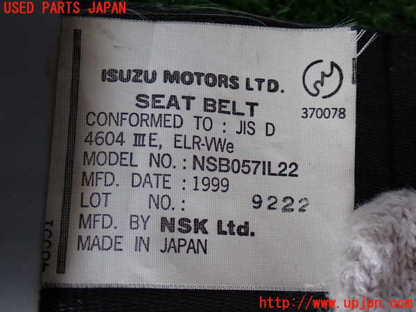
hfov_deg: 38.2
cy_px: 156
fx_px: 601
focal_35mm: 50
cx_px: 208
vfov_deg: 29.1
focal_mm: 9.01
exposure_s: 1/60
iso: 200
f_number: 3.2
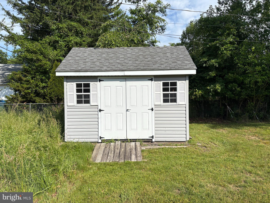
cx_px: 135
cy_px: 102
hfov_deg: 67.3
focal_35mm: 26
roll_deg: +0.1
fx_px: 203
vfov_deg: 53.1
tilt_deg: -0.3
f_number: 1.6
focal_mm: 5.96
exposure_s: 1/4329
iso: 50
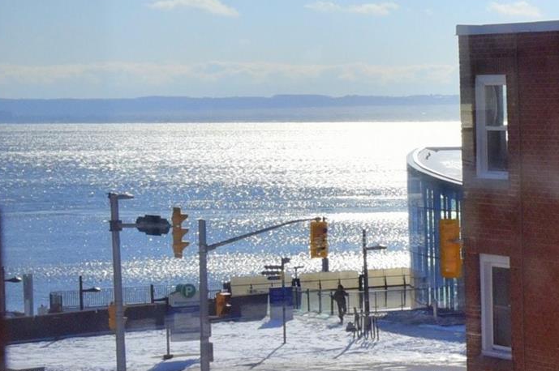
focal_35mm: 52
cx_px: 407
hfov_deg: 37.4
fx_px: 807
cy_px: 107
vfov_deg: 25.7
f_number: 18
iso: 500
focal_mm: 35
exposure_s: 1/1250
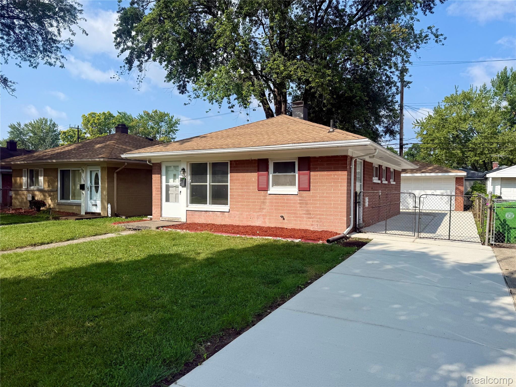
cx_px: 258
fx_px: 358
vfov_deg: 56.8
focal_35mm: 24
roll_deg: -1.0
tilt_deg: -1.0
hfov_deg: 71.6
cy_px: 194
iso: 80
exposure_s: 1/4405
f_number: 1.78
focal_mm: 6.76
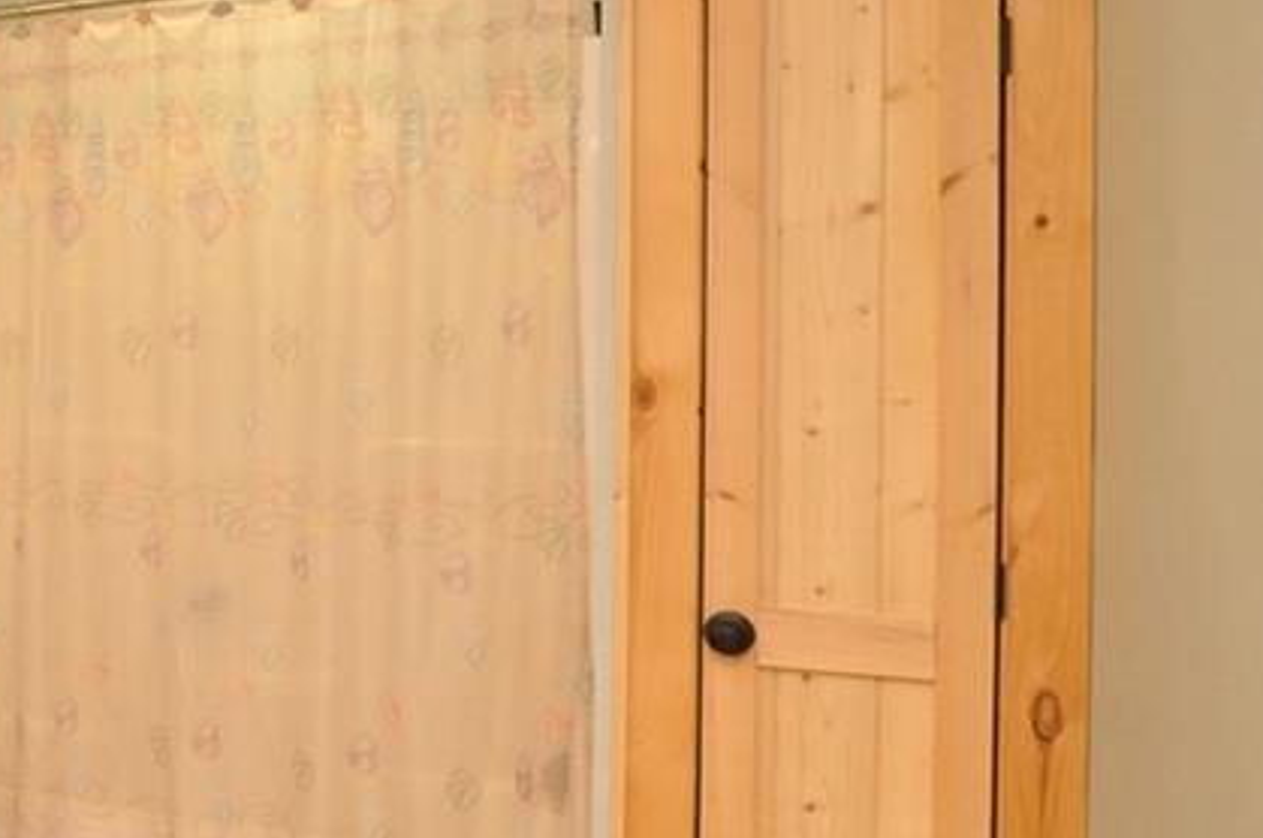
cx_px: -187
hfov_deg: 36.3
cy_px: 369
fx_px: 1541
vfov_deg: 30.4
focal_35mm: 44
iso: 2000
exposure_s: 1/80
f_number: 6.3
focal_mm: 12
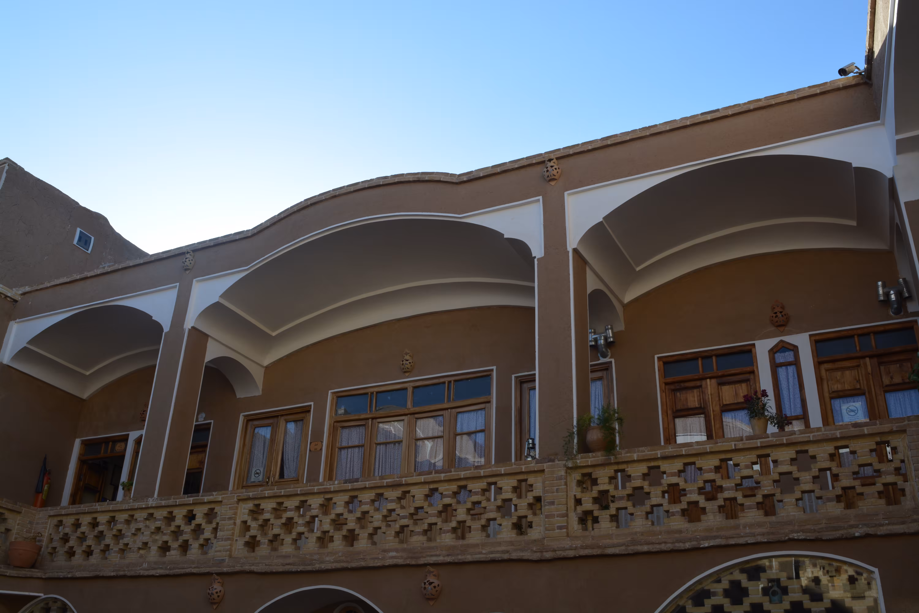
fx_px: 881
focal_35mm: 34
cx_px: 460
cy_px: 306
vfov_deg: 38.4
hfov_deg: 55.1
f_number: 11
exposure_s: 1/125
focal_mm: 23
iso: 200
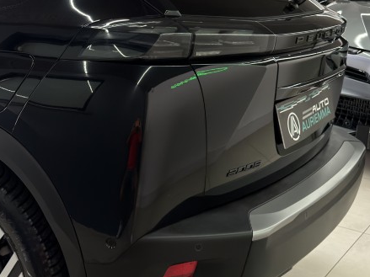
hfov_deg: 32.3
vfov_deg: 25.9
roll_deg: -0.6
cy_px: 80
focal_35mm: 56
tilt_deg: -9.9
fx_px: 598
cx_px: 23
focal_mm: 6.76
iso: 250
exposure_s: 1/100
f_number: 1.78
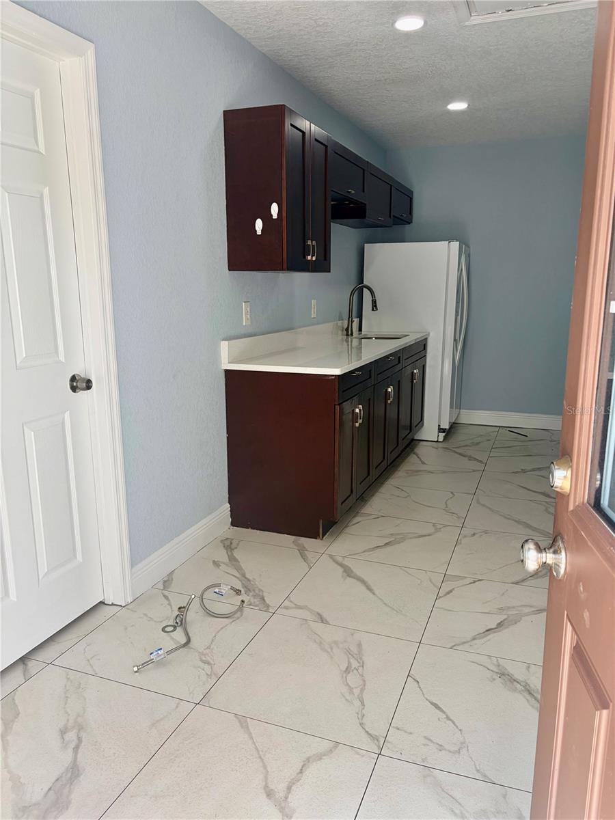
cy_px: 410
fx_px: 616
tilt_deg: -10.6
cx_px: 308
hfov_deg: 53.1
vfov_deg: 67.3
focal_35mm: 26
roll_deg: +0.7
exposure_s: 1/122
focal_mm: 5.96
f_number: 1.6
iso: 32
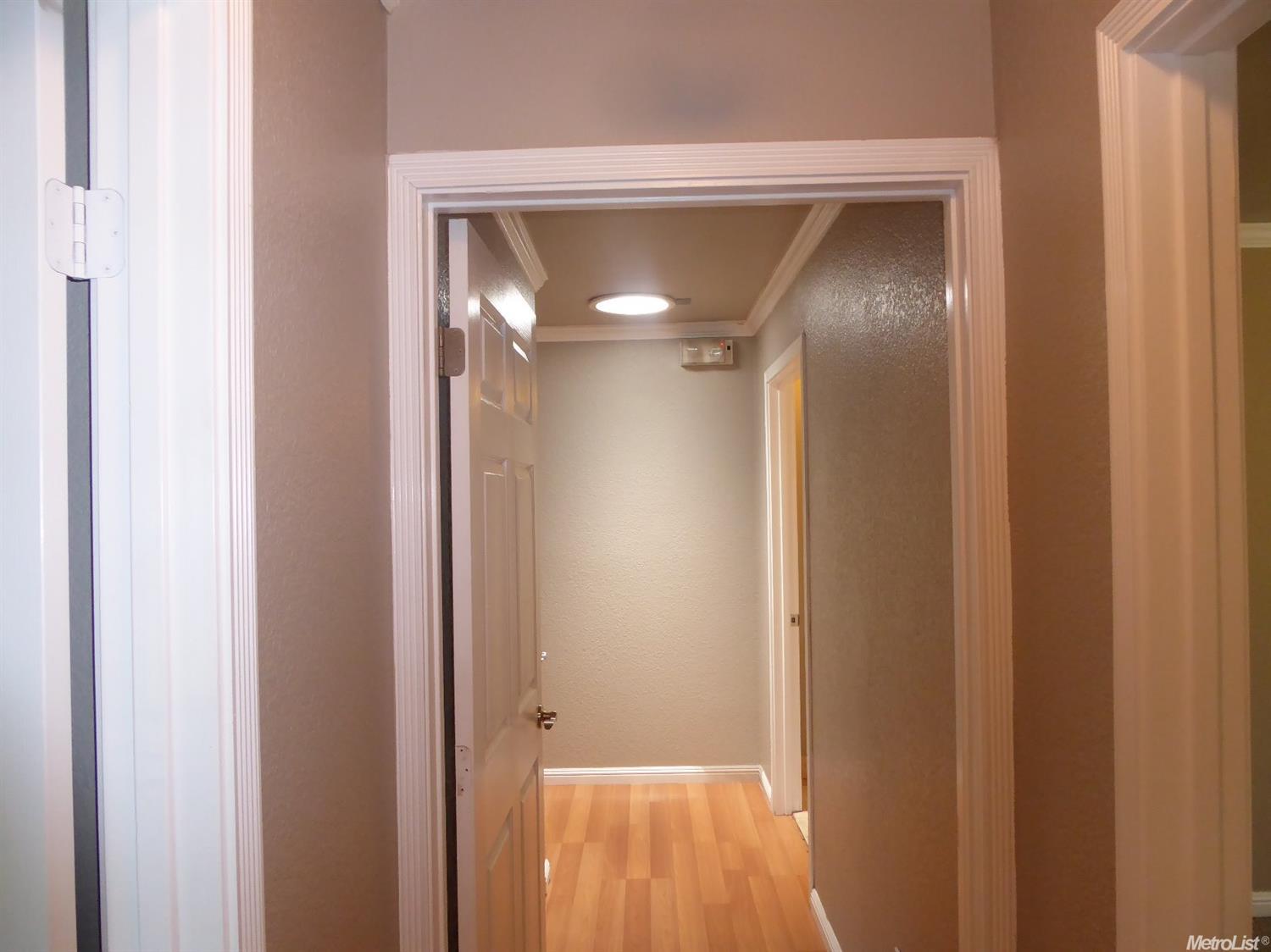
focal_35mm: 25
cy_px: 476
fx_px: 918
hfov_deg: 69.4
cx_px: 636
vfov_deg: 54.9
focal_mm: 4.3
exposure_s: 1/60
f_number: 3.3
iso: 400
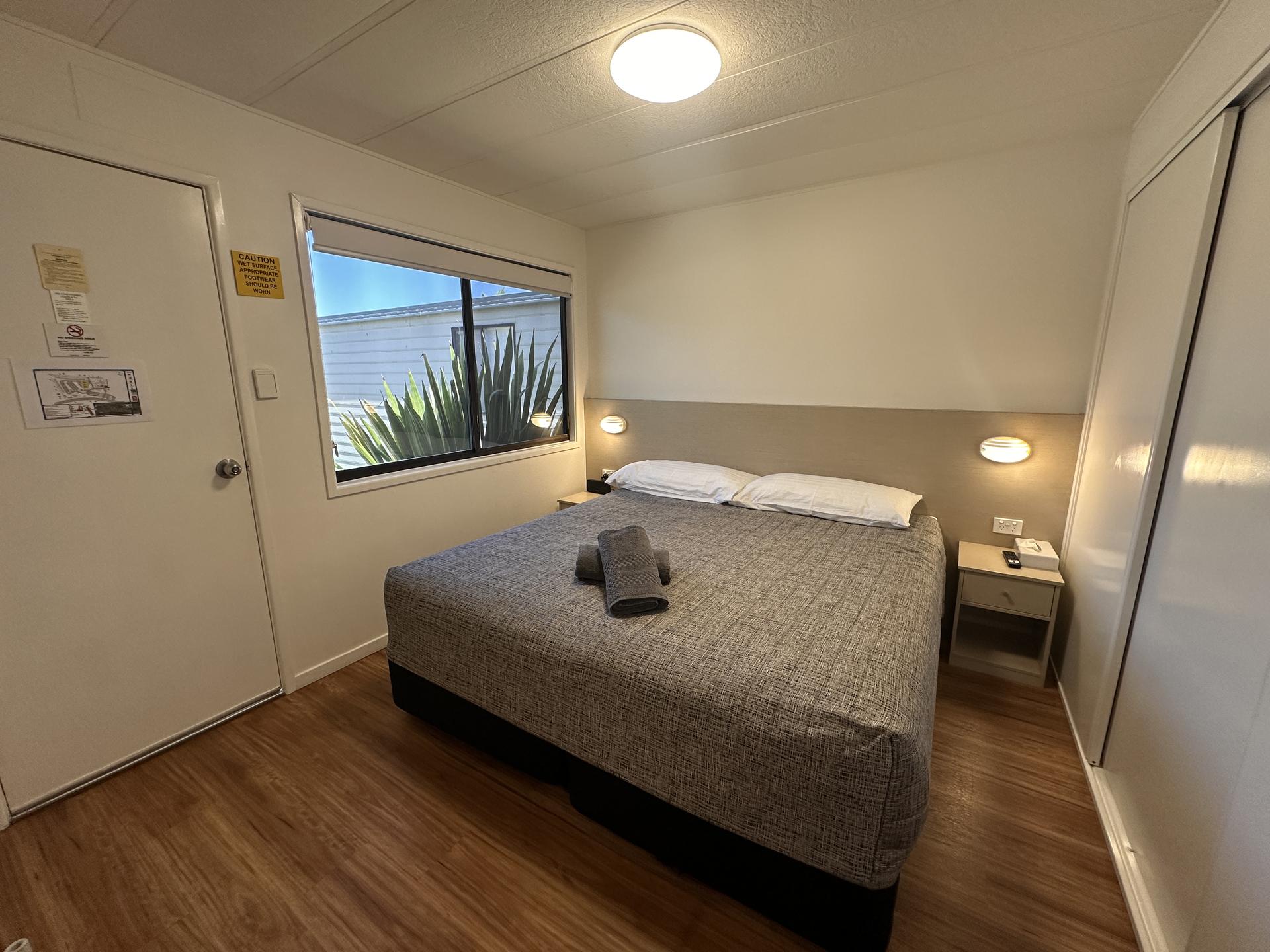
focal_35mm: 14
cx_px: 635
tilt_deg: -11.4
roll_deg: +0.4
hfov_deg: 102.1
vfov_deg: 85.7
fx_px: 514
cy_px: 476
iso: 160
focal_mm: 2.22
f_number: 2.2
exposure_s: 1/100
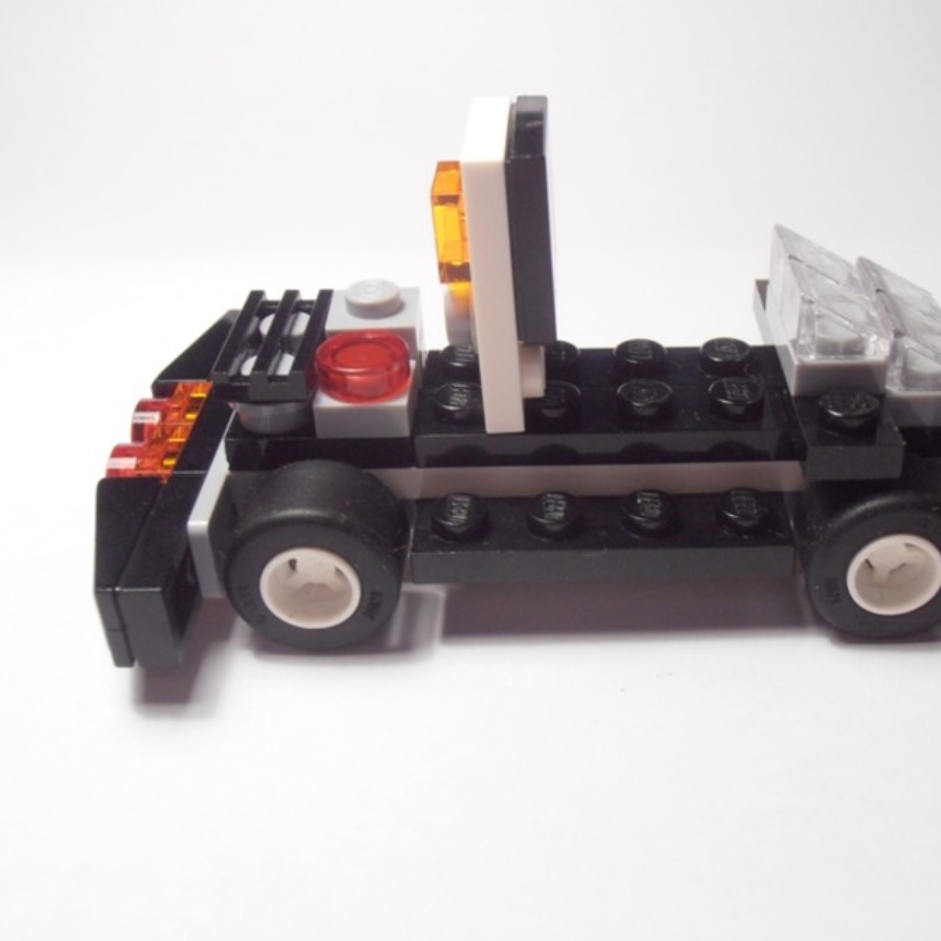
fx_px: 1353
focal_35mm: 44
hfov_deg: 38.0
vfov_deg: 38.3
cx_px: 608
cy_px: 472
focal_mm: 6.61
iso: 125
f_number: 3.9
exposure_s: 1/40
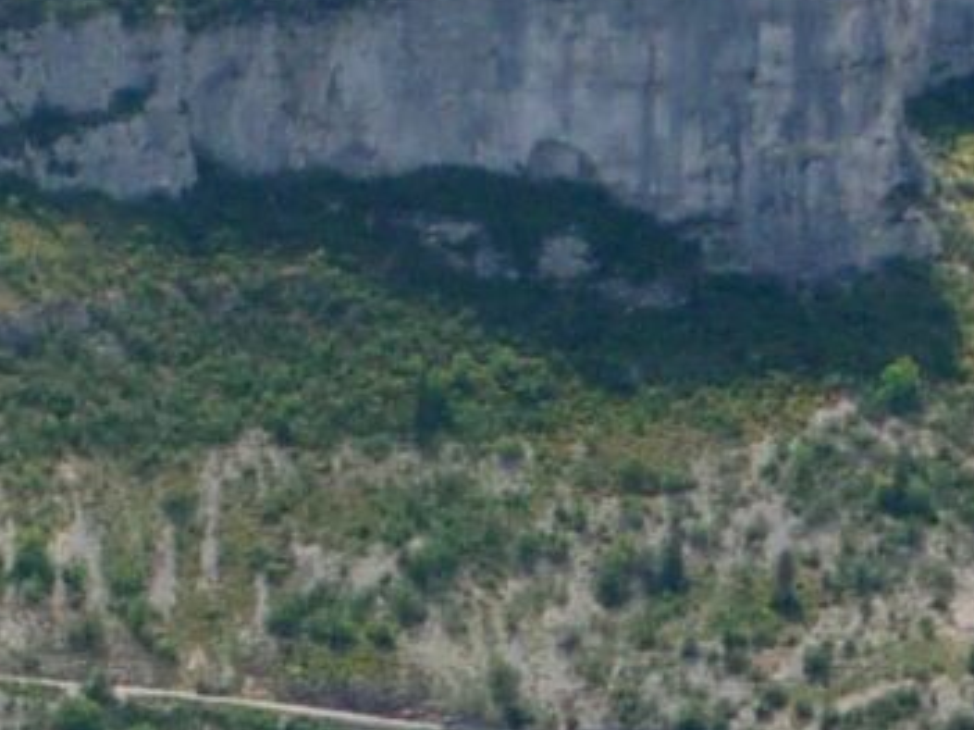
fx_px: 7594
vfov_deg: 5.4
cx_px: -1068
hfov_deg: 7.0
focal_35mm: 270
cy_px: 1599
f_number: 4.5
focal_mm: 6.5
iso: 100
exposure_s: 1/400
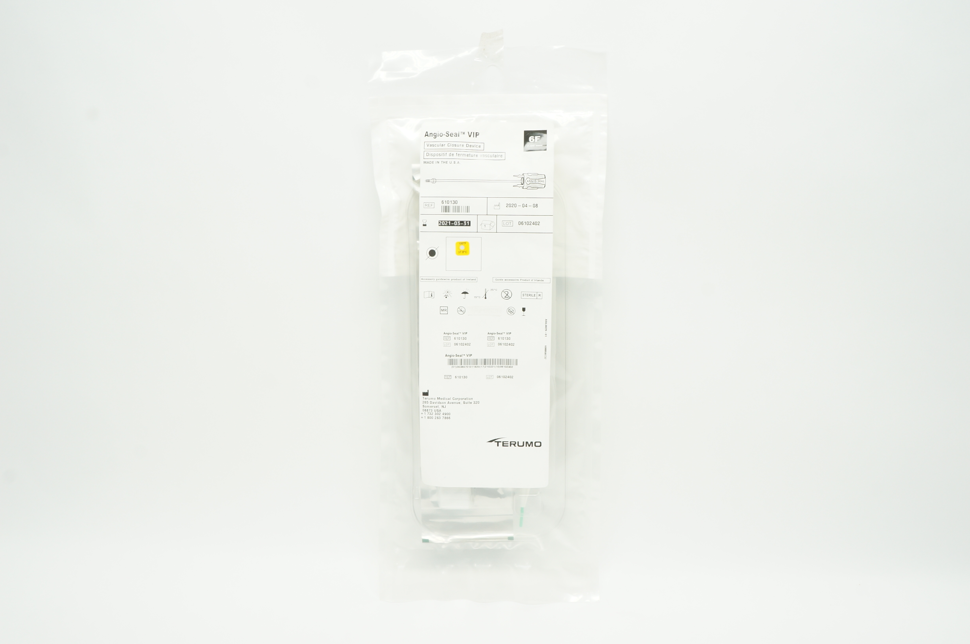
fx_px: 888
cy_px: 322
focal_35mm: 33
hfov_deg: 57.3
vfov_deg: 39.9
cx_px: 485
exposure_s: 1/15
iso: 400
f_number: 11
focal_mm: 22
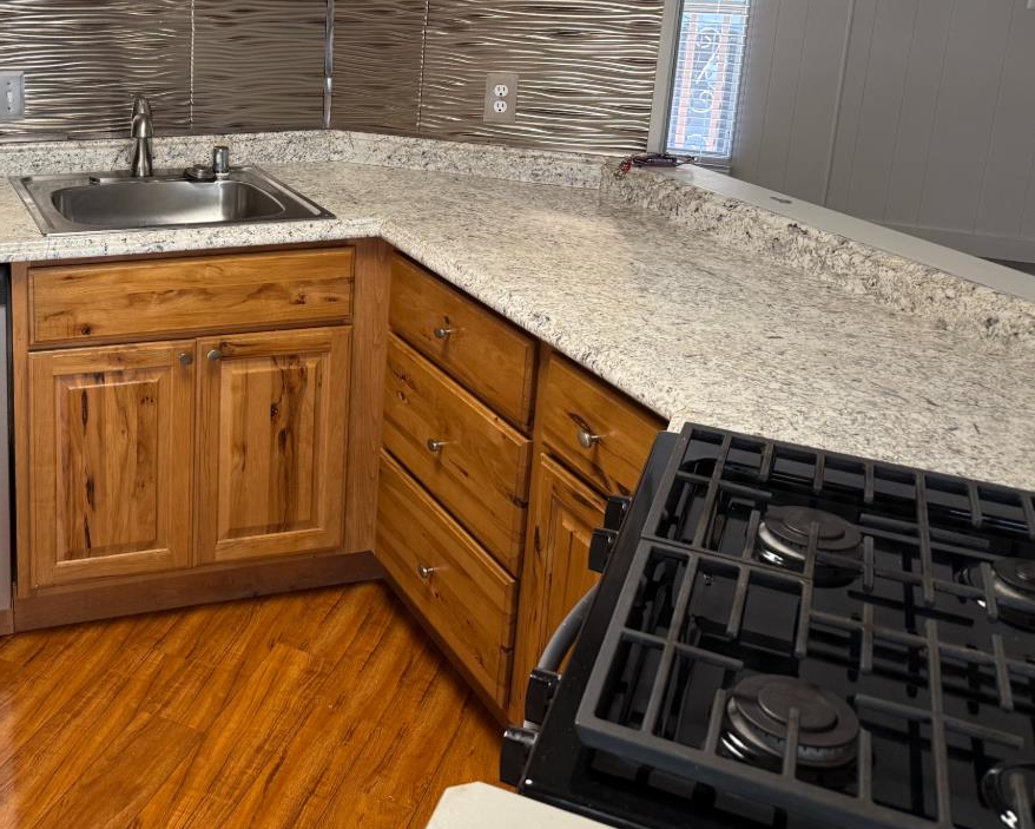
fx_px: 1226
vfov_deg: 36.5
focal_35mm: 40
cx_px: 183
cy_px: 212
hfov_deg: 43.3
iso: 125
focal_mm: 6.76
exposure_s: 1/60
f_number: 1.78
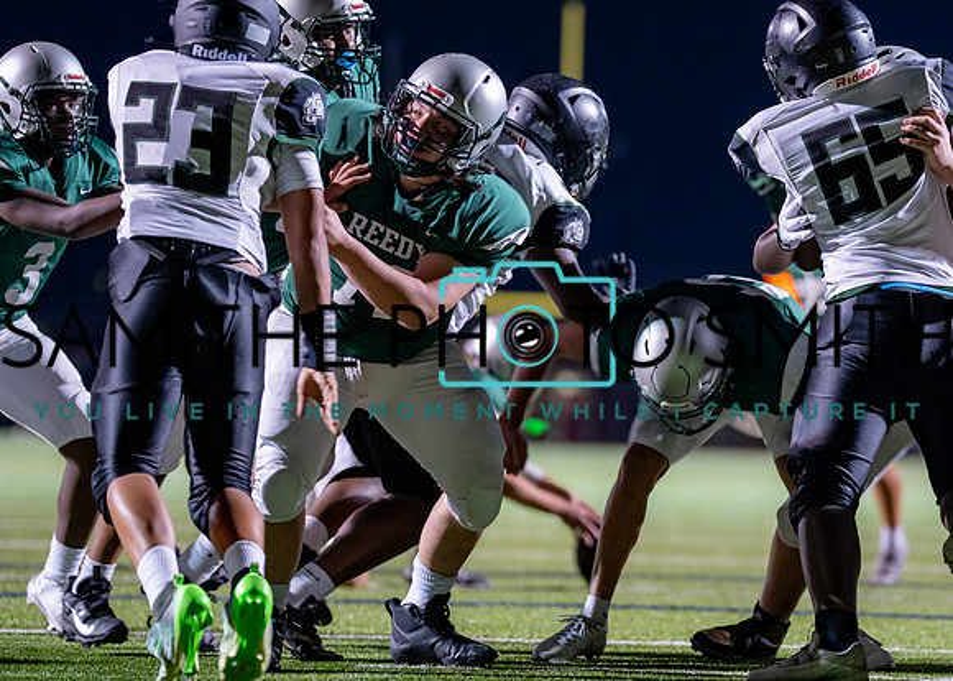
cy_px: 341
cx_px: 736
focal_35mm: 205
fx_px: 5539
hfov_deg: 9.8
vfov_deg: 7.0
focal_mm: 135
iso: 1250
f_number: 1.8
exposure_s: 1/640
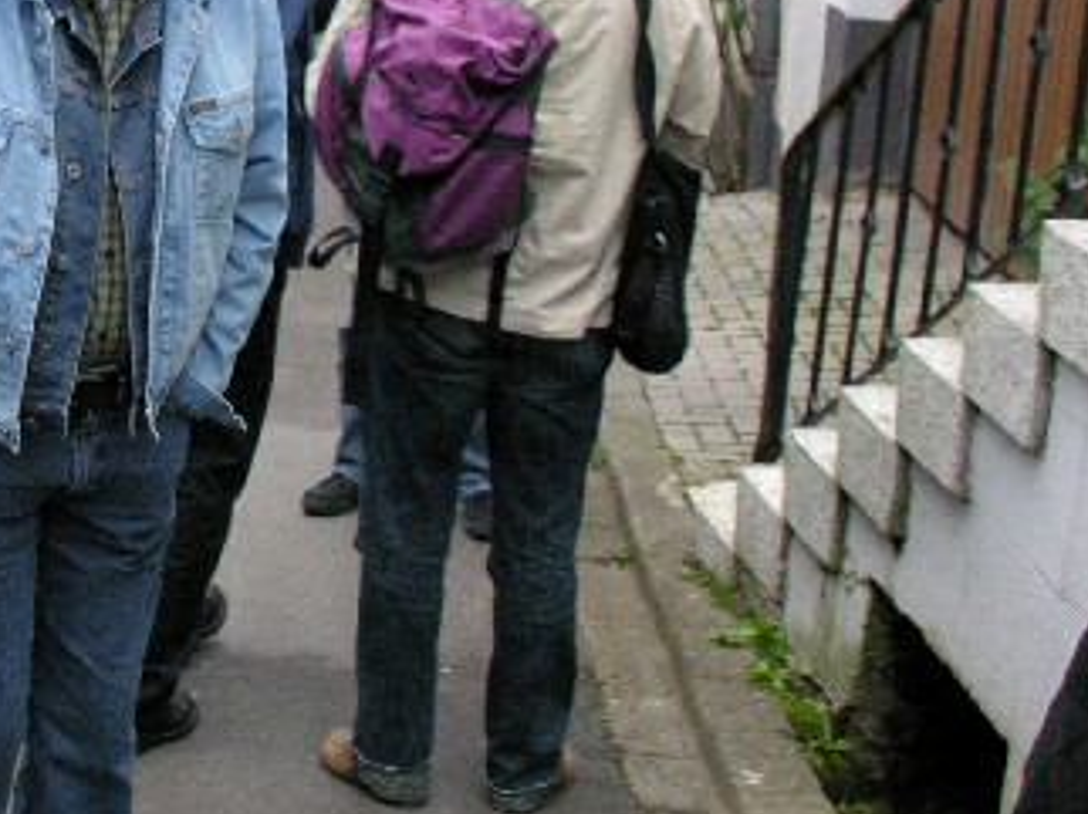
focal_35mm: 87
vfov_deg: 16.8
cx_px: 34
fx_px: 2732
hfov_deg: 21.8
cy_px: 179
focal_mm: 8.9
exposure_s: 1/82.2
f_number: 4
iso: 200
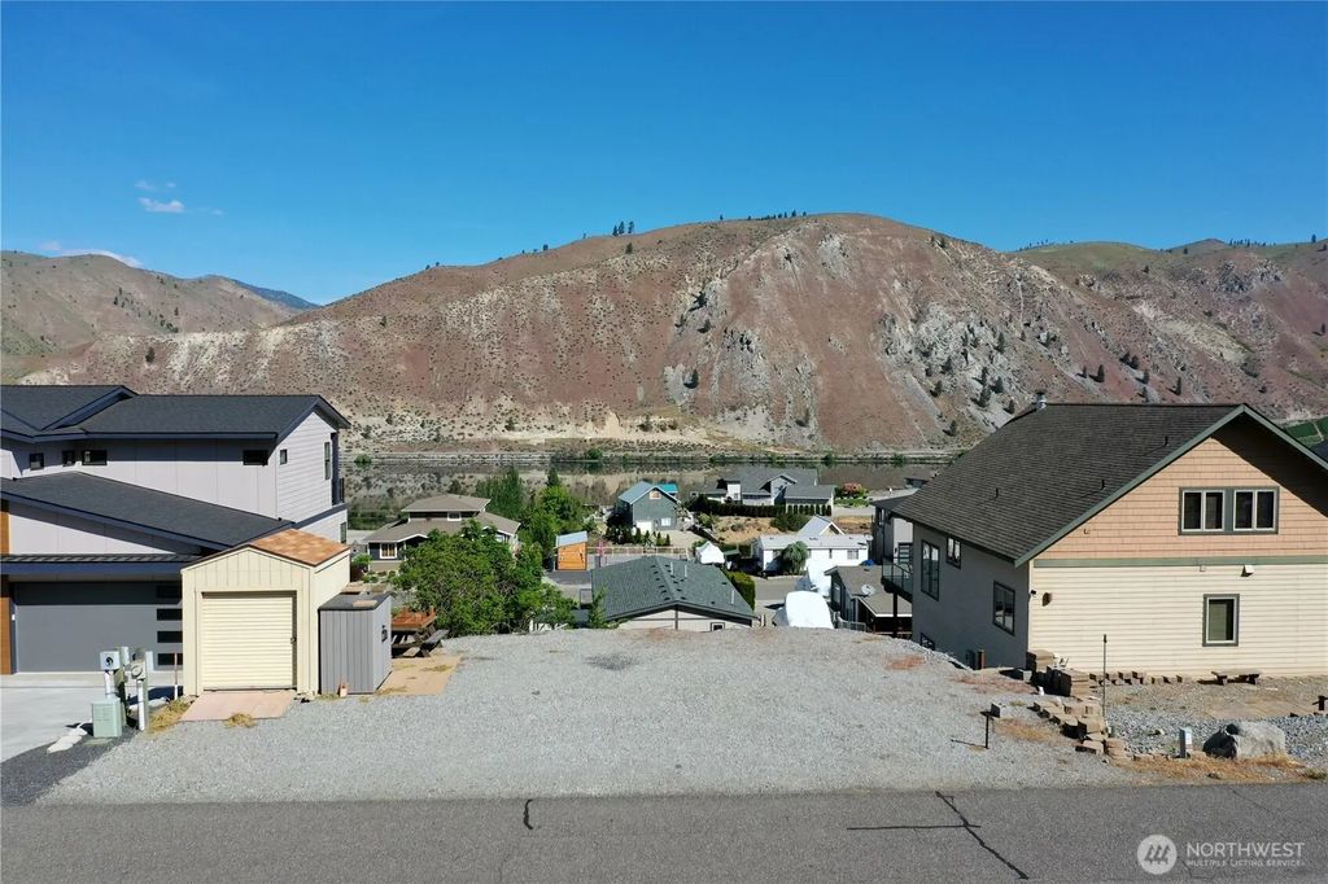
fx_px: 1032
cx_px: 664
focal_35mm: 28
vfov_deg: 46.4
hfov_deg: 65.5
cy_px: 442
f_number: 6.3
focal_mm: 10.26
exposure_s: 1/640
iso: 100
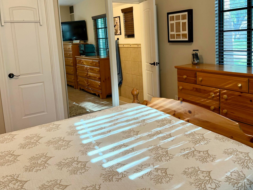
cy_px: 66
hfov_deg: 56.4
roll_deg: +3.7
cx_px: 150
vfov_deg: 43.6
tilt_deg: -7.3
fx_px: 234
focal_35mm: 32
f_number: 1.78
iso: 160
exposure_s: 1/60
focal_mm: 6.76
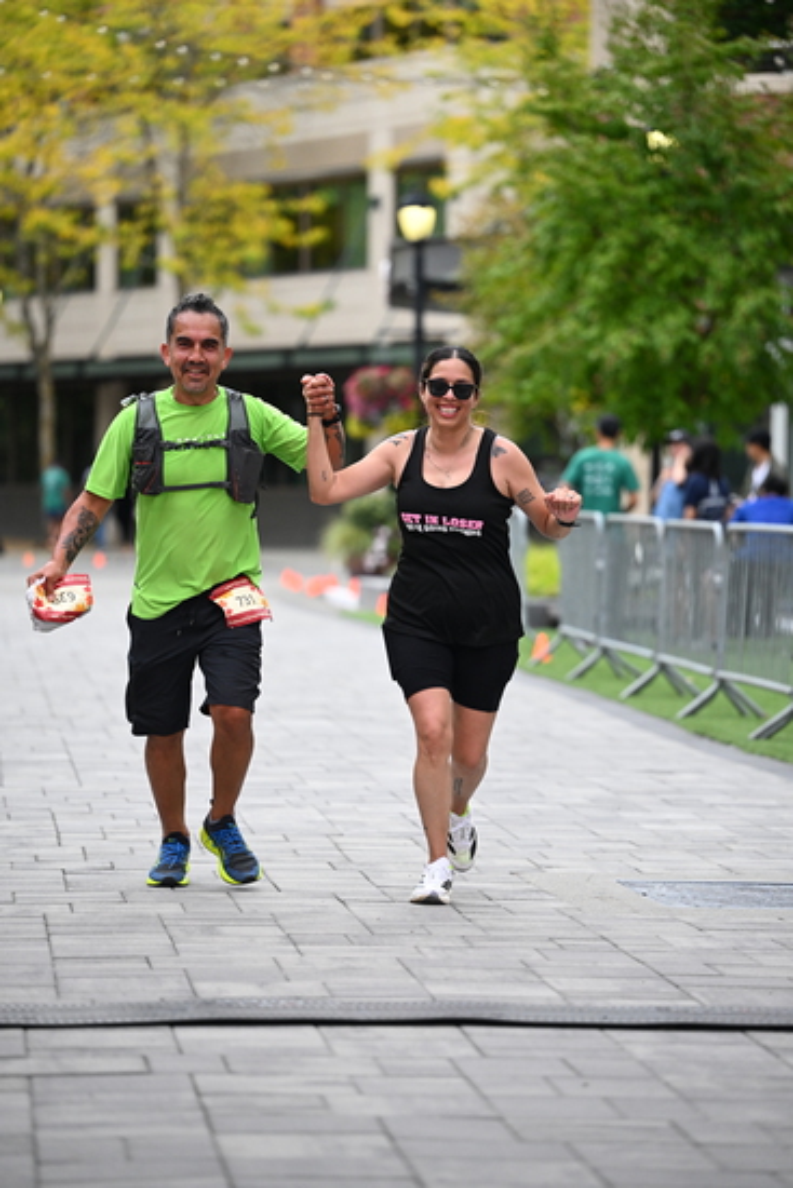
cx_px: 396
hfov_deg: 10.2
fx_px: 4457
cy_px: 594
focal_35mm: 135
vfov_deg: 15.2
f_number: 2.8
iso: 1600
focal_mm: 135
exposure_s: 1/5000
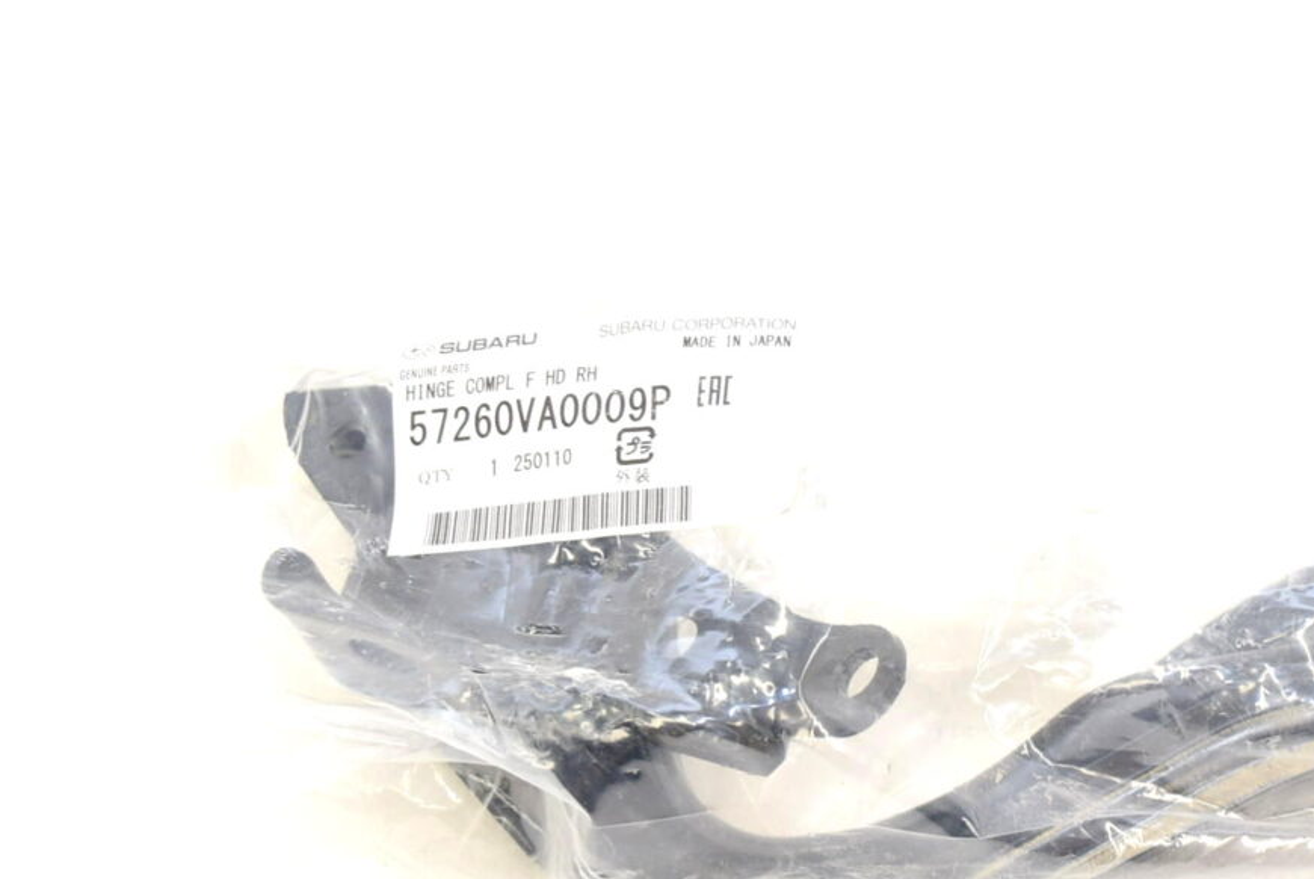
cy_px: 440
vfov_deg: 12.9
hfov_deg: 19.1
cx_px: 1063
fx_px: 3873
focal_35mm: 106
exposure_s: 1/125
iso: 400
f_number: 5.6
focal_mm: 30
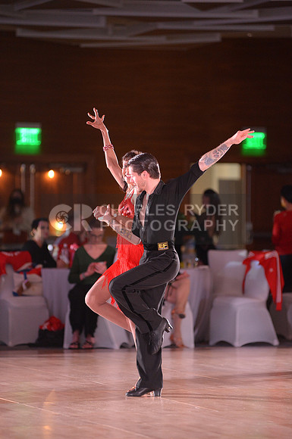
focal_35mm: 200
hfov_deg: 6.8
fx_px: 2440
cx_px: 146
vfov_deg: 10.3
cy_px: 220
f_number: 3.2
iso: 3200
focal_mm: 200
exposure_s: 1/250
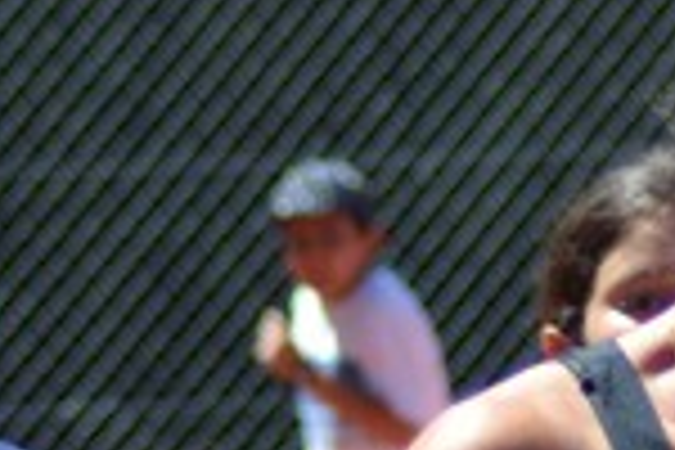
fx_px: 13405
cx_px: 842
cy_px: 574
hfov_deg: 2.9
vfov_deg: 1.9
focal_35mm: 715
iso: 180
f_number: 4
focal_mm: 70
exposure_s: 1/1000
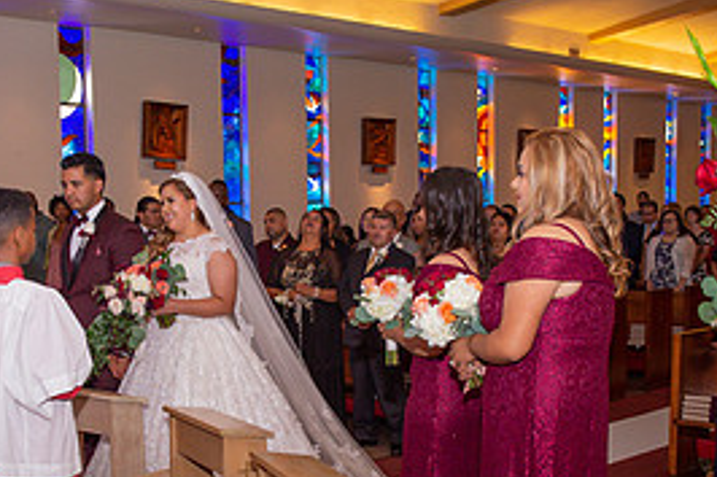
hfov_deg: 32.8
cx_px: 272
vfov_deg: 22.0
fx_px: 1214
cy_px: 358
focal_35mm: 61
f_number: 4
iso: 1250
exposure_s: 1/160
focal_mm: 28
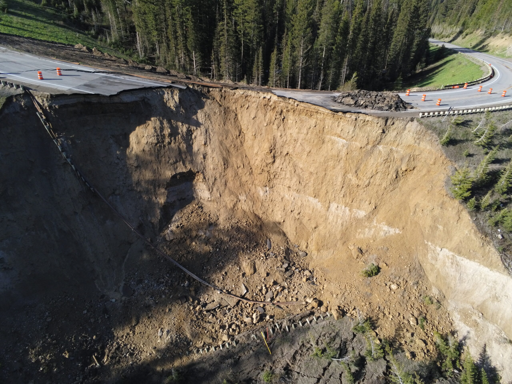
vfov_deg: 58.9
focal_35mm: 23
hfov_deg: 73.9
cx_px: 256
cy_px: 192
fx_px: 340
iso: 124
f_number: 2.4
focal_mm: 4
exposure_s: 1/961
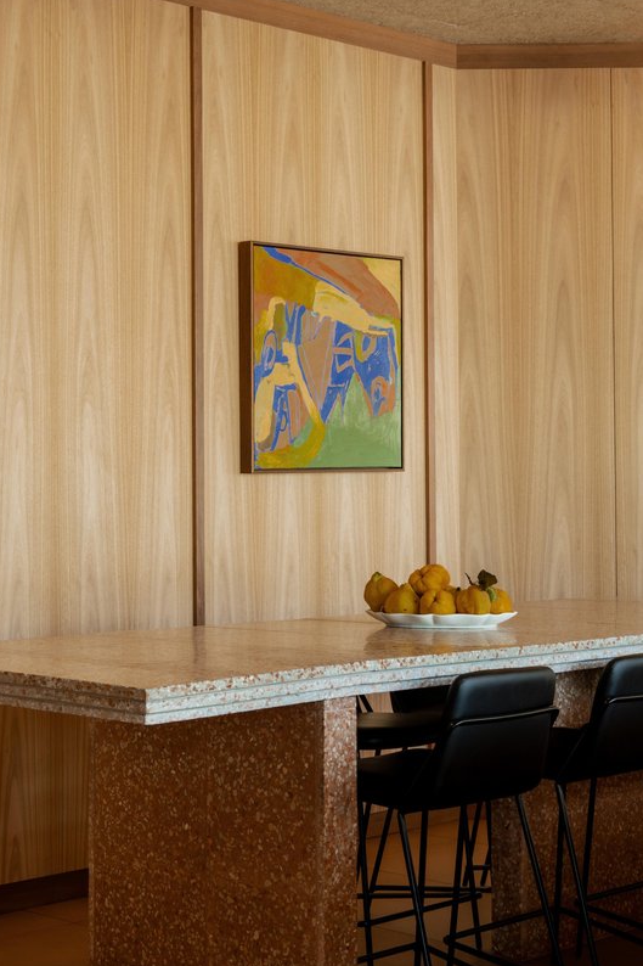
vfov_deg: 31.0
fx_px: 1742
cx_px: 169
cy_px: 465
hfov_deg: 20.8
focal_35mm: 65
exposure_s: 1/10
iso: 800
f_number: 13
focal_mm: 43
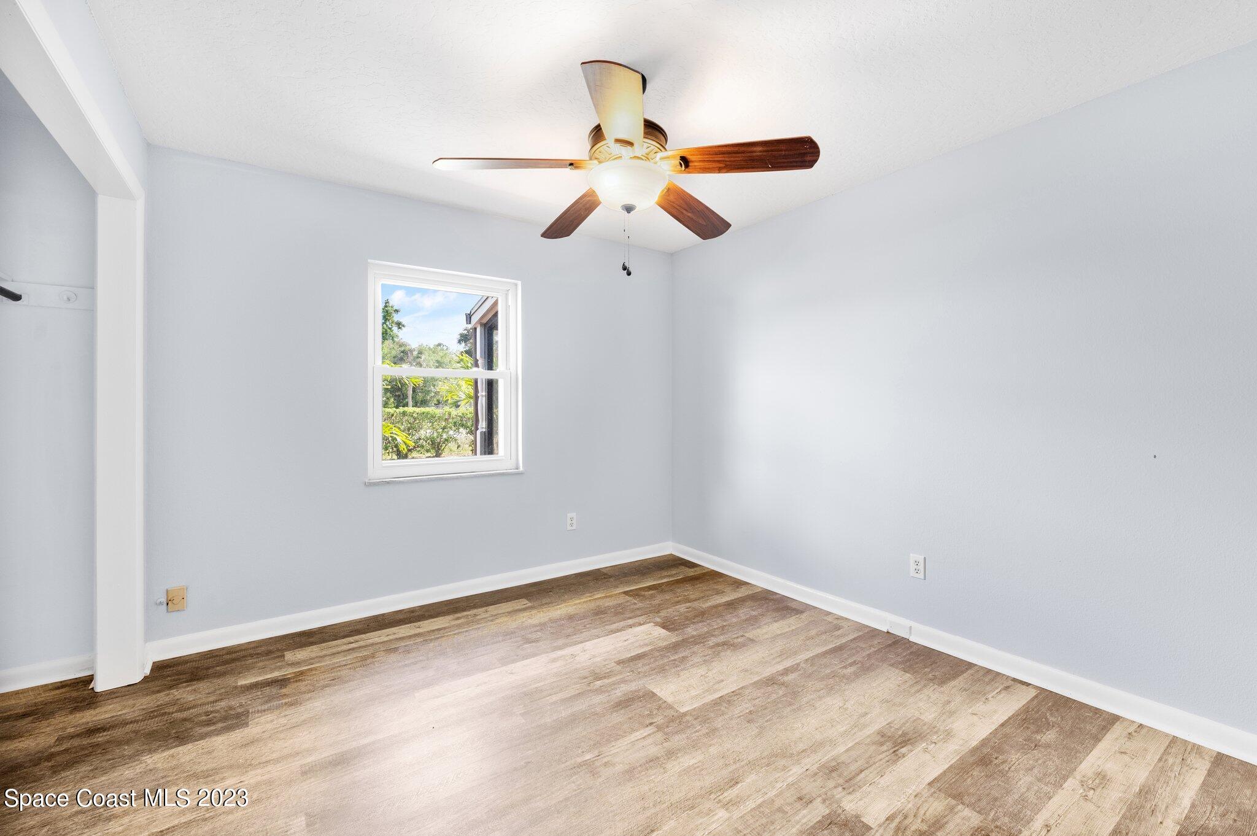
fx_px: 488
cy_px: 418
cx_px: 628
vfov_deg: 81.1
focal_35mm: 14
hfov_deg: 104.3
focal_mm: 14
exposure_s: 1/2.5
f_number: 8
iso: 250
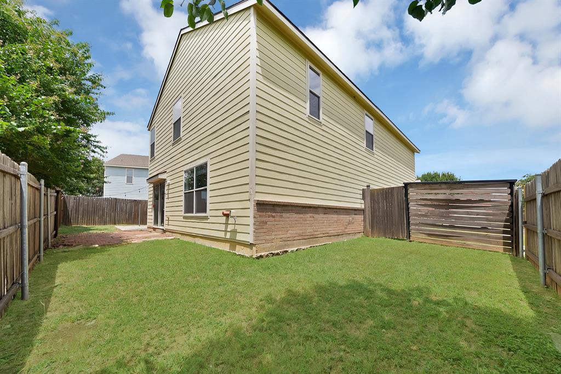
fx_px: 187
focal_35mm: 12
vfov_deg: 90.0
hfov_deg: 112.6
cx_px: 280
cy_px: 187
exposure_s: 1/400
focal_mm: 12
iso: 640
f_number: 9
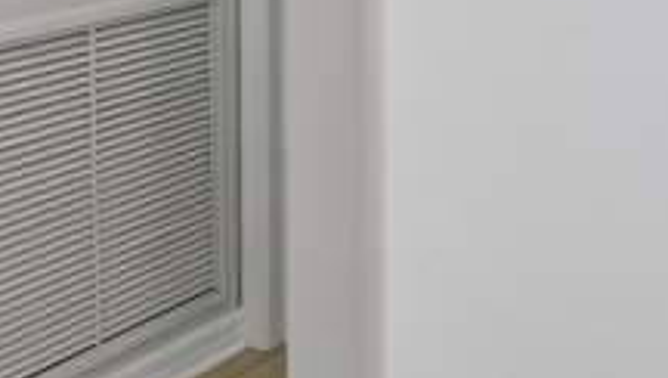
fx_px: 1099
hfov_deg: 33.7
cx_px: 393
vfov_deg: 17.2
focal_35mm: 62
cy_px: -217
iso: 400
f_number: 9
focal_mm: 16
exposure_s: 1/100
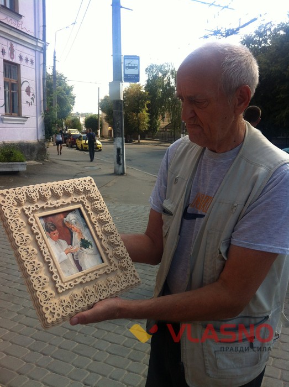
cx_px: 144
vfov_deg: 52.7
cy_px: 194
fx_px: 391
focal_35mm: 35
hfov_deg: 40.6
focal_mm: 3.85
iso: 80
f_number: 2.8
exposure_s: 1/431
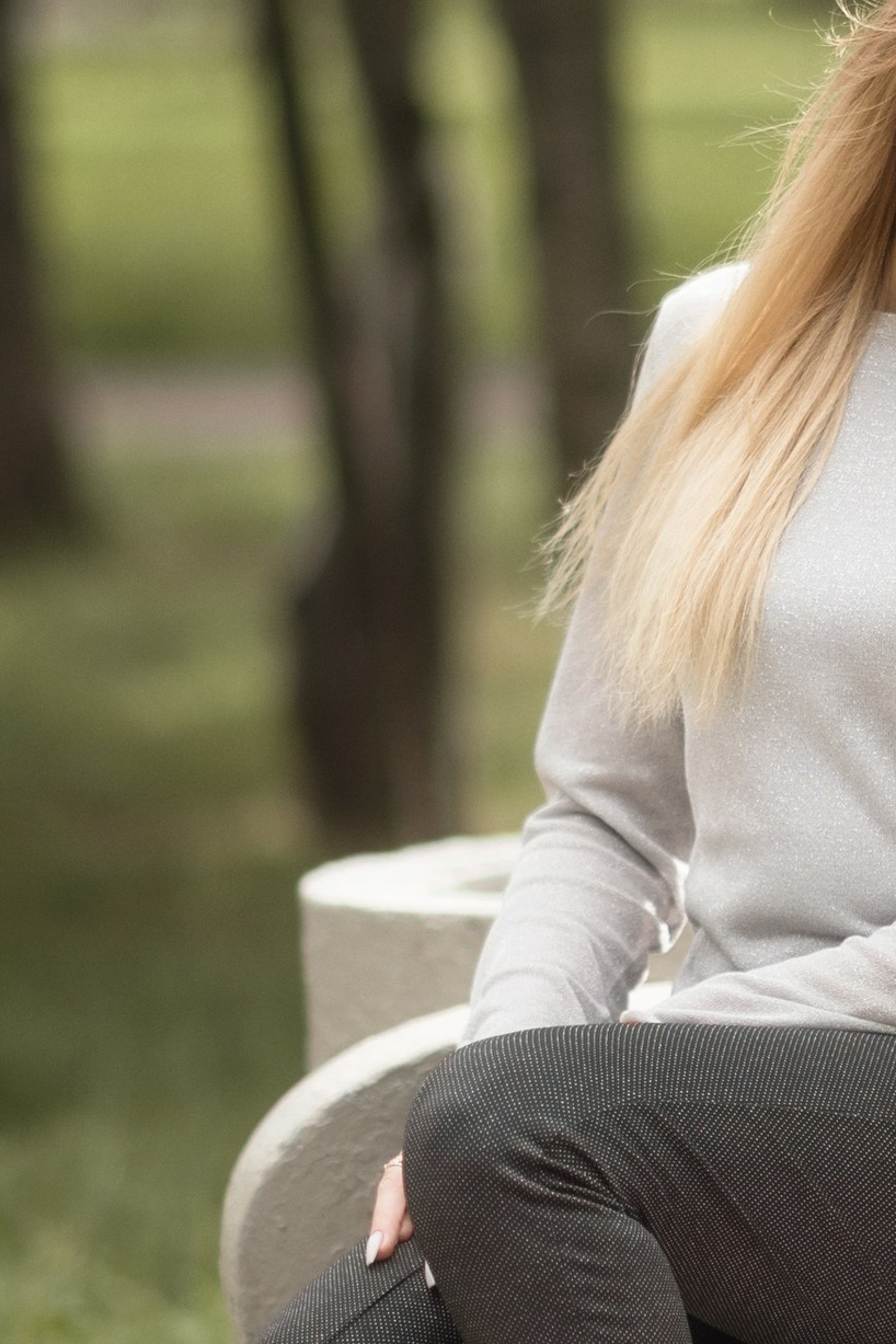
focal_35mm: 266
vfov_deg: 7.7
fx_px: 9930
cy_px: 928
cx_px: 918
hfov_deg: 5.2
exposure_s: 1/3200
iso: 100
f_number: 1.4
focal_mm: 85
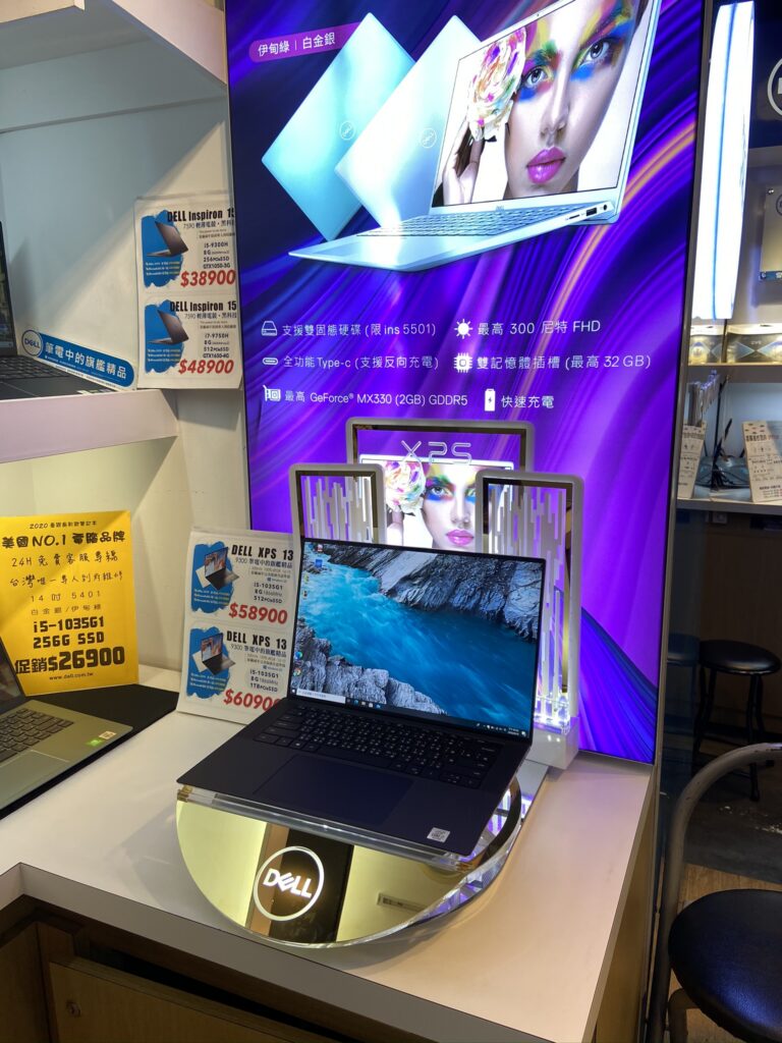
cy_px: 522
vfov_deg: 67.3
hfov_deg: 53.1
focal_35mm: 26
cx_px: 391
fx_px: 783
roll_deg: +1.3
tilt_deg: -11.6
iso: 40
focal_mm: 4.25
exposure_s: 1/120
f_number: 1.8
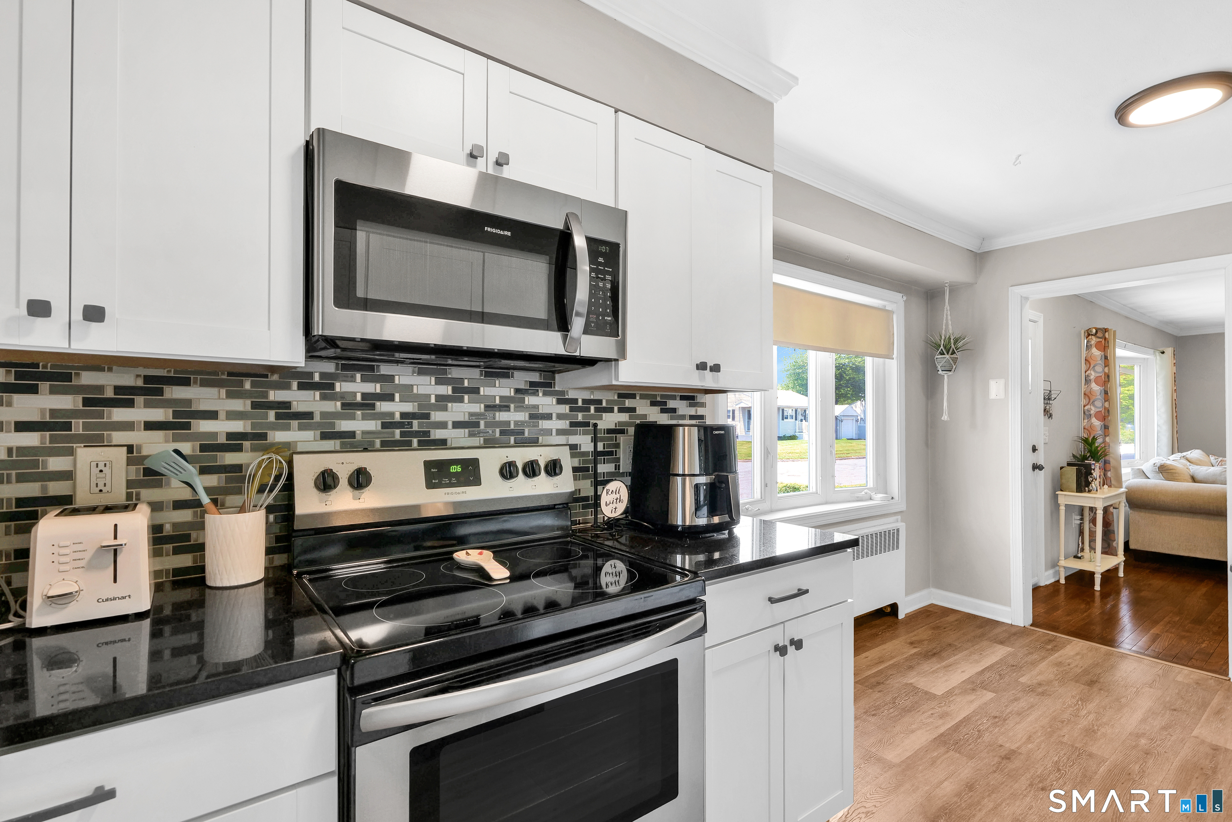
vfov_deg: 73.7
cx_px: 616
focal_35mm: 16
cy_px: 411
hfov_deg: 96.7
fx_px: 548
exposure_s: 1/50
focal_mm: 16
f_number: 8
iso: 400
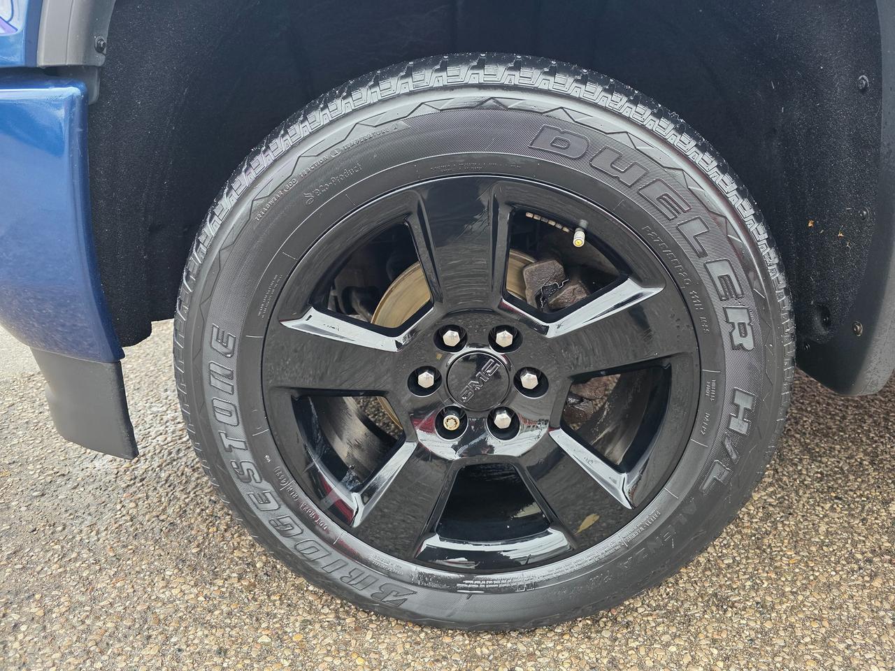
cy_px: 336
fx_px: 595
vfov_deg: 58.9
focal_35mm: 23
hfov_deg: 73.9
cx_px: 448
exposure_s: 1/180
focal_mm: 6.3
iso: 160
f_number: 1.7
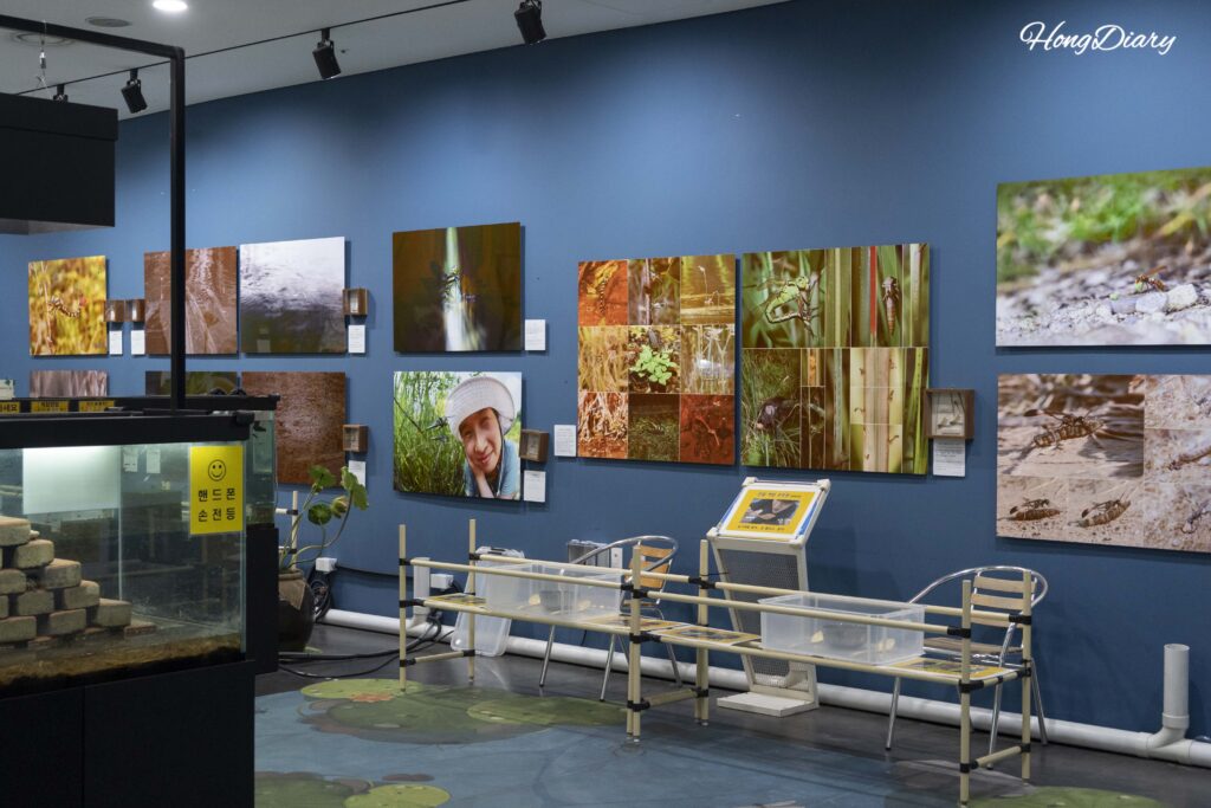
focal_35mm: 47
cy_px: 404
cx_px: 606
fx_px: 1581
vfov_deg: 28.7
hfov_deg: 41.9
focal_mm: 47
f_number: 5.6
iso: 4000
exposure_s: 1/160
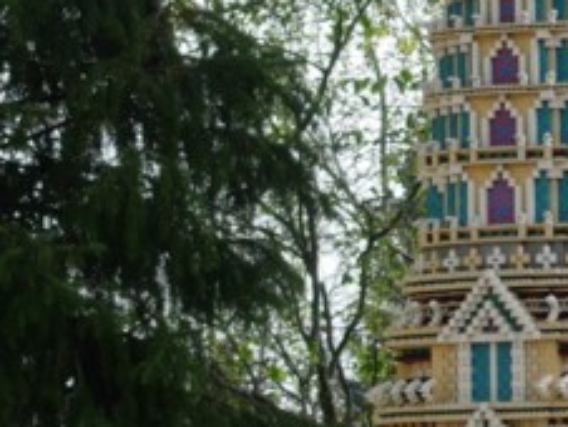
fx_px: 6570
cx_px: 581
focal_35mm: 400
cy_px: 316
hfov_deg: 4.9
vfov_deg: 3.7
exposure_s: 1/313
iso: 64
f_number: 4.9
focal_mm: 23.4
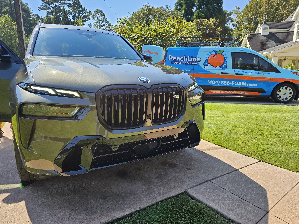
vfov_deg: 58.9
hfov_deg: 73.9
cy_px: 112
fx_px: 199
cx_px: 150
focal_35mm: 23
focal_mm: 6.3
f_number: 1.7
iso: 10
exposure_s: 1/335
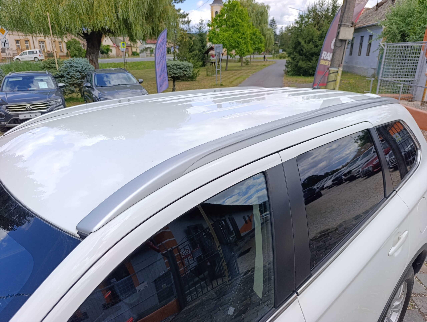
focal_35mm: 23
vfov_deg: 59.0
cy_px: 161
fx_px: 284
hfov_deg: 73.8
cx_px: 214
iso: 50
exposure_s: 1/490
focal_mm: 6.14
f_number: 1.6
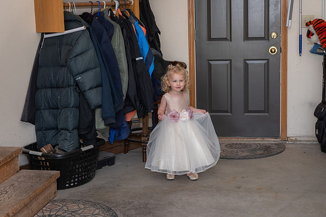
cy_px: 108
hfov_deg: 31.0
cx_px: 163
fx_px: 589
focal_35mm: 65
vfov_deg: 20.9
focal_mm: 65
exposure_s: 1/160
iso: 320
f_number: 4.5
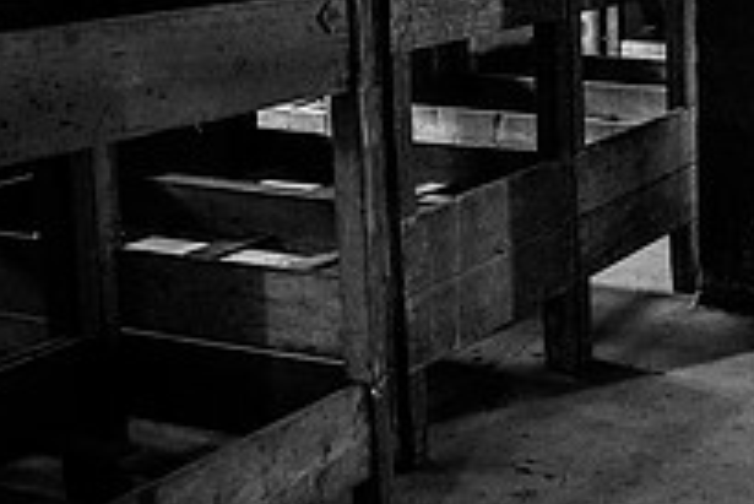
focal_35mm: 68
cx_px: 868
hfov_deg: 26.8
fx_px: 1425
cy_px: 46
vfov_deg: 19.7
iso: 4000
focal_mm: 24
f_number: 4
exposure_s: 1/40
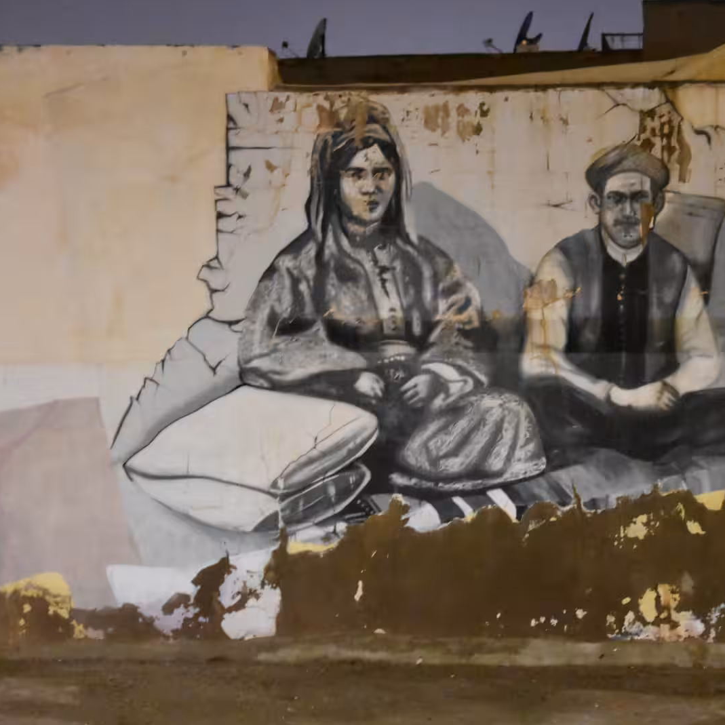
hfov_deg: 25.2
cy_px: 360
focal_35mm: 68
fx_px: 1603
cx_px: 525
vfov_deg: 25.5
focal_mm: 35
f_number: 1.8
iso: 12800
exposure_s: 1/20
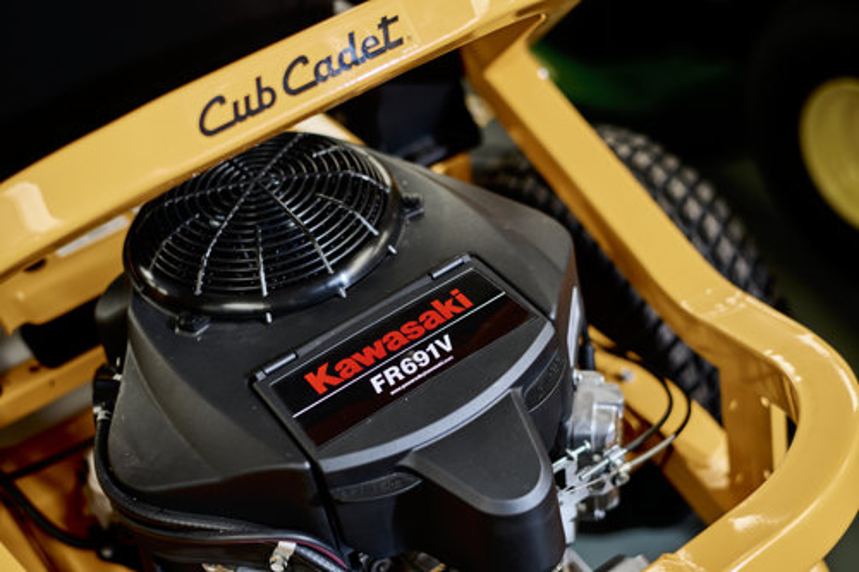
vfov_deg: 23.4
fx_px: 1383
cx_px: 430
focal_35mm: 58
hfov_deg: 34.5
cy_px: 286
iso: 100
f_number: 2
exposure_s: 1/125
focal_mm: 58
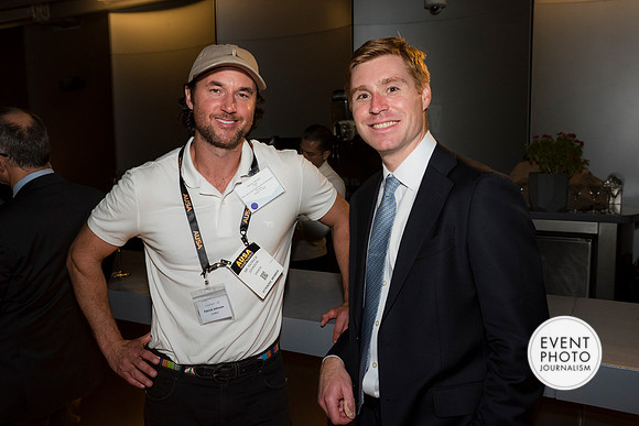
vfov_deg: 41.1
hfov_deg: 58.7
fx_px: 568
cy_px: 213
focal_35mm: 32
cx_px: 320
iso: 1250
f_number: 5.6
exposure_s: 1/125
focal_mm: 32
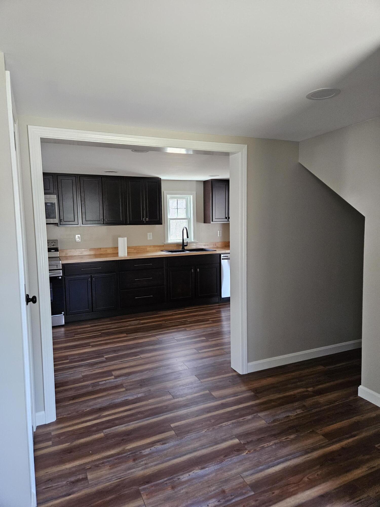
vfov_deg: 73.9
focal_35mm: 23
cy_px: 254
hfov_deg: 58.9
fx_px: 337
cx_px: 190
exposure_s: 1/170
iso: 640
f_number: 1.8
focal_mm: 5.4
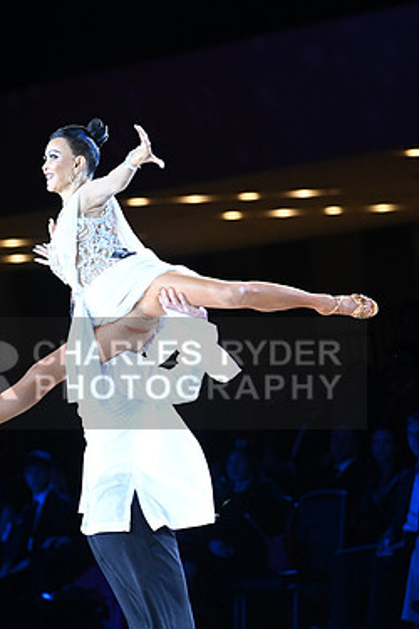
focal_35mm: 271
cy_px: 374
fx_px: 4731
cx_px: 137
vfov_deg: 7.6
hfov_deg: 5.1
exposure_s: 1/320
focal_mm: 175
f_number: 4.8
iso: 3200
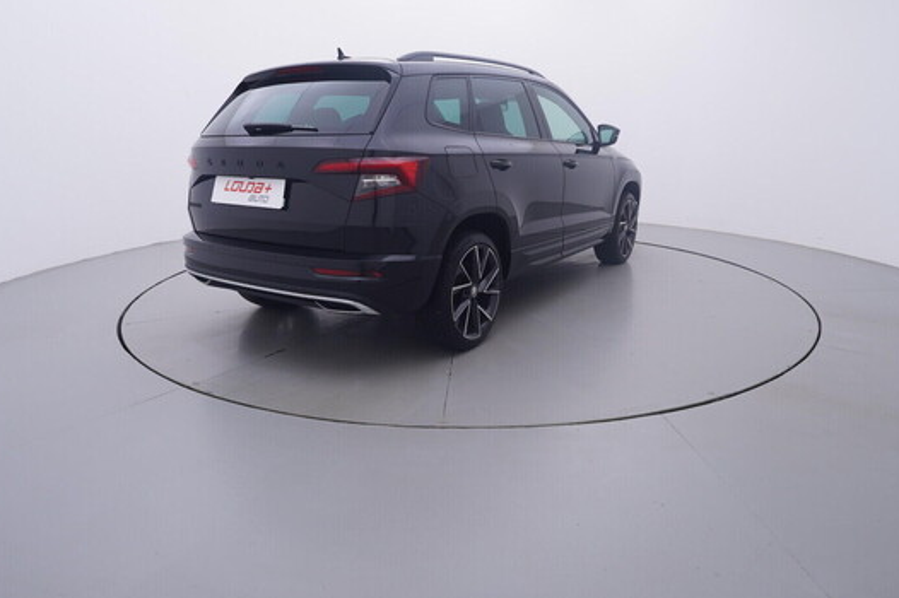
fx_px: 587
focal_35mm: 24
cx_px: 447
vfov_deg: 54.0
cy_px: 295
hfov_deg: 74.9
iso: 200
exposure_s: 1/80
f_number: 5
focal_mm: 15
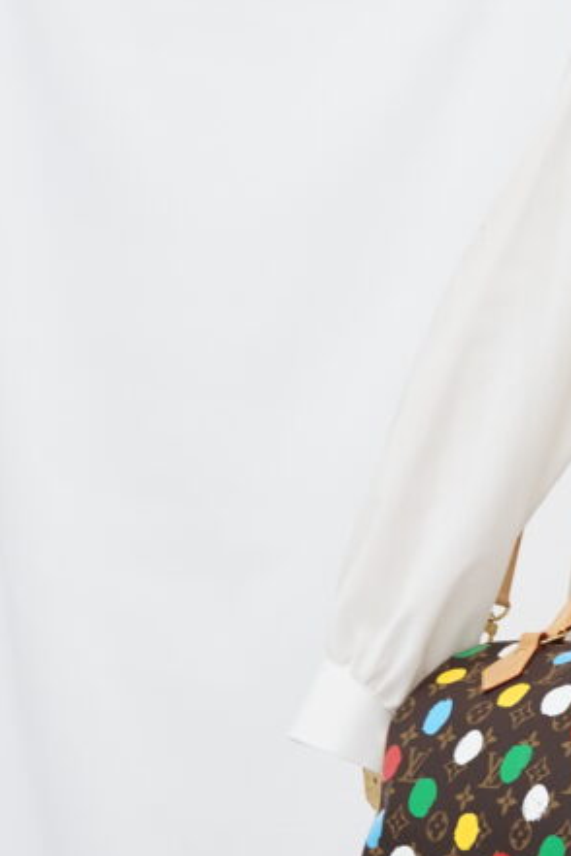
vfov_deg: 17.6
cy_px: 571
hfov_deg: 11.6
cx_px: 659
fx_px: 2760
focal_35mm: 116
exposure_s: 1/8
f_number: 6.3
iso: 640
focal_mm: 50
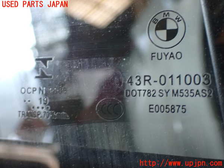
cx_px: 112
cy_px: 84
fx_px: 375
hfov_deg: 33.2
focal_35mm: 58
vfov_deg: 25.2
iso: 1600
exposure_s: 1/50
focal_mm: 10.35
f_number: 3.5
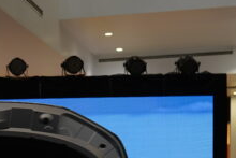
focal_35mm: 122
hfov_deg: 16.2
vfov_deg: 10.8
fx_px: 800
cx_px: -40
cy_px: 253
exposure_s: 1/160
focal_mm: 35
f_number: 2.8
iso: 250
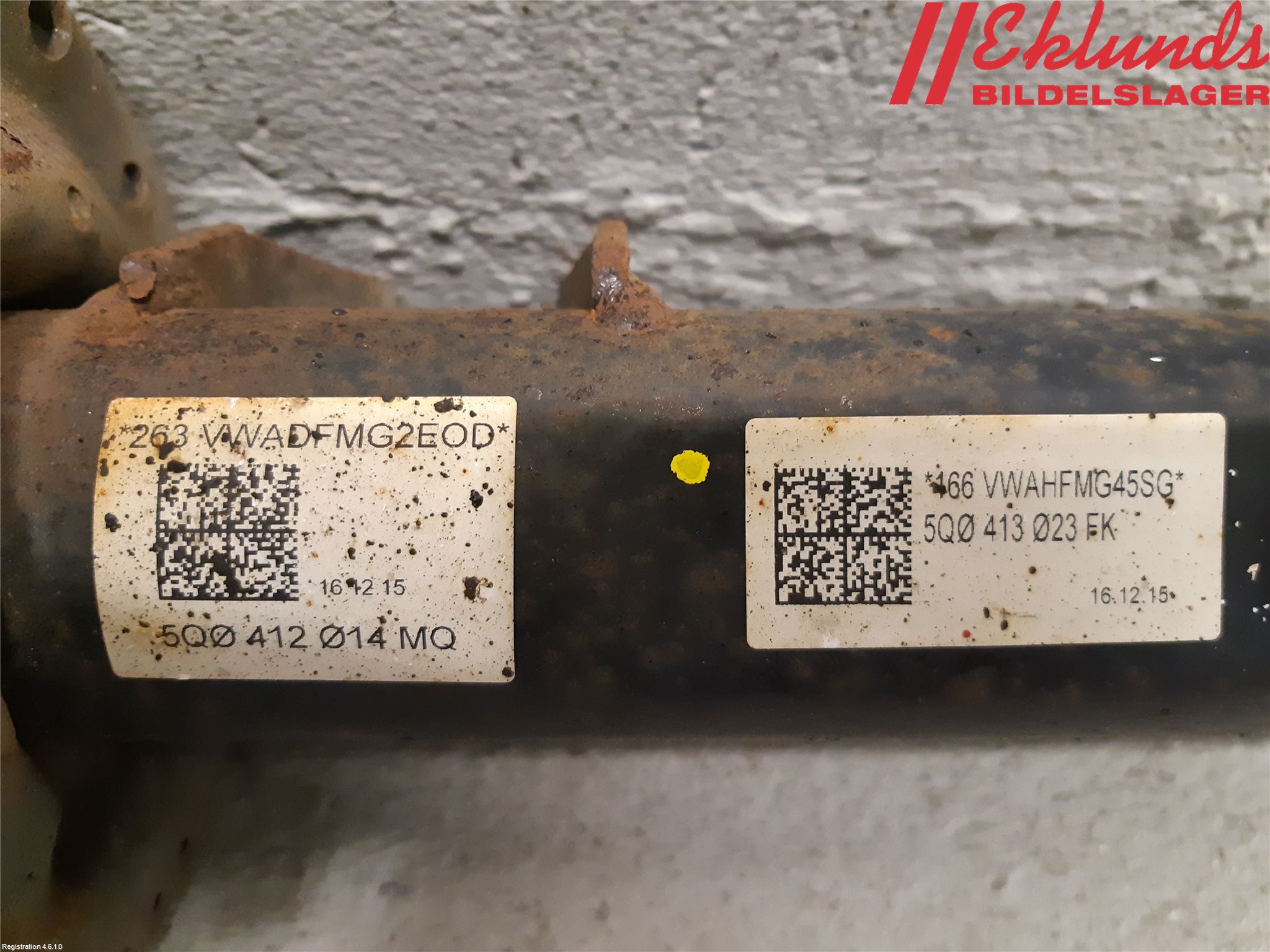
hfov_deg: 67.3
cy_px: 476
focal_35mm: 26
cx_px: 635
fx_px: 954
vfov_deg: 53.1
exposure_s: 1/25
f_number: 1.7
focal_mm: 3.93
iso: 320
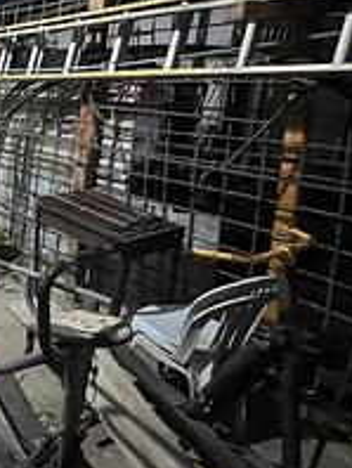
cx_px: -133
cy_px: 156
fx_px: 379
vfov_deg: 61.8
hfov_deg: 32.6
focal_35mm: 28
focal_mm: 1.57
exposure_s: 1/30
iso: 1250
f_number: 1.8
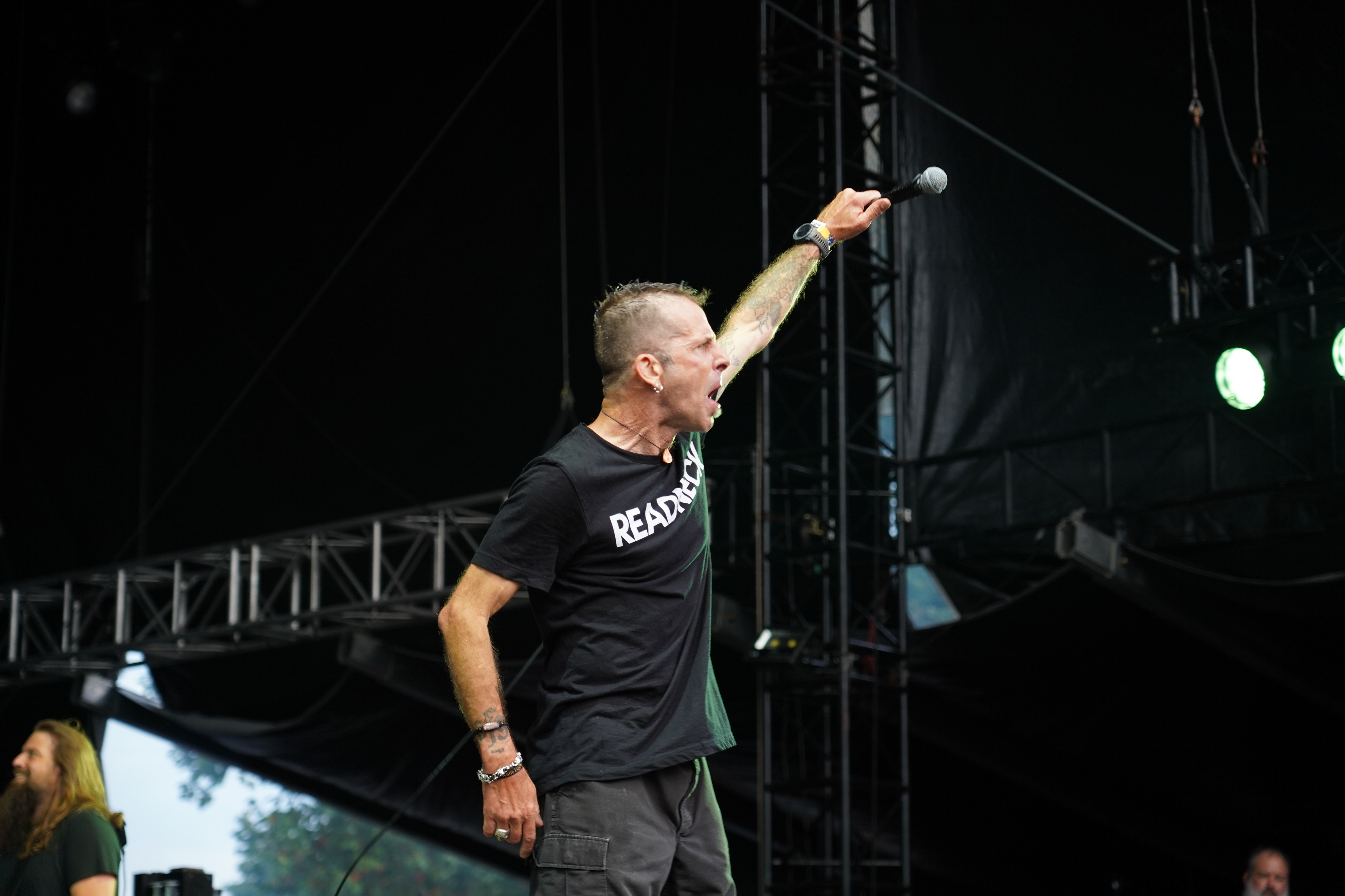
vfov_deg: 16.3
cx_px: 672
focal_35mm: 84
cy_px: 448
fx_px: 3138
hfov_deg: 24.2
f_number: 4
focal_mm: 84
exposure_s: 1/100
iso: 400
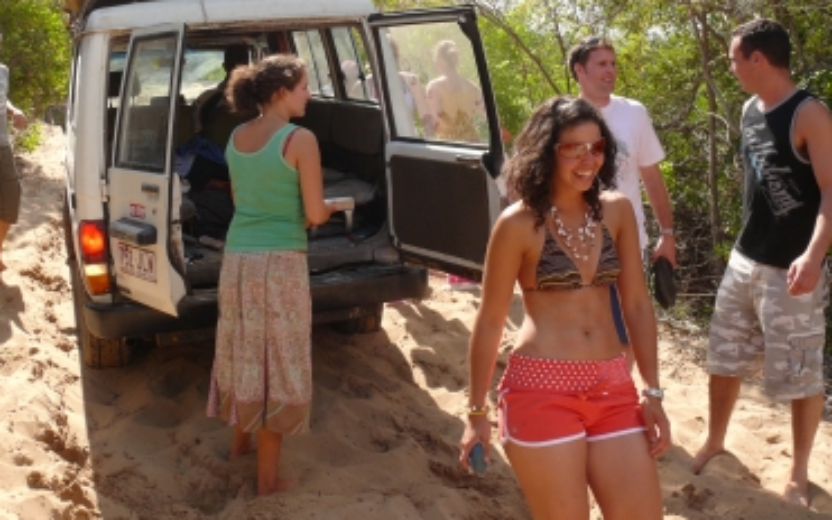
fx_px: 998
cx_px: 366
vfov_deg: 28.9
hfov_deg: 45.2
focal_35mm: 44
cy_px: 152
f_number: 5.6
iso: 100
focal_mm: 7.4
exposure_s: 1/250
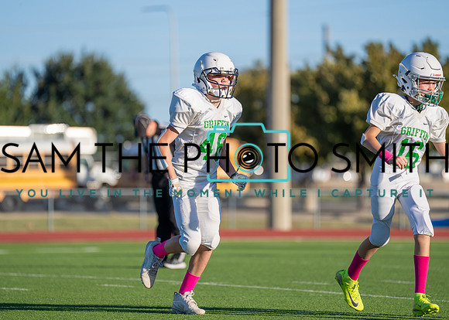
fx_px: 2899
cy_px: 151
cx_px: 211
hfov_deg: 8.9
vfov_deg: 6.3
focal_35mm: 227
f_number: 2.8
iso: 100
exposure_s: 1/2000
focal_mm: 200
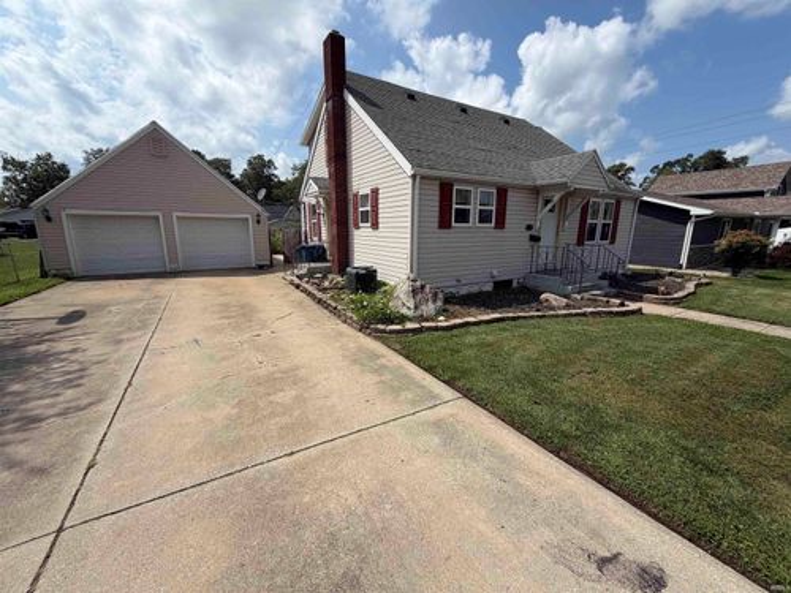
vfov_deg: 85.7
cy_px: 296
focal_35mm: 14
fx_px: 320
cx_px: 396
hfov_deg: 102.1
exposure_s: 1/1211
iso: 20
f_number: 2.2
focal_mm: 2.22
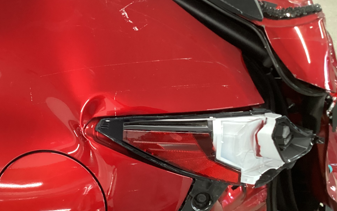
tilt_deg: -24.5
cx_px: 67
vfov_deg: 23.1
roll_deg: +8.3
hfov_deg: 35.1
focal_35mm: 56
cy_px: 92
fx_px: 514
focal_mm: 3.3
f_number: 2.4
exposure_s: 1/25
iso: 500
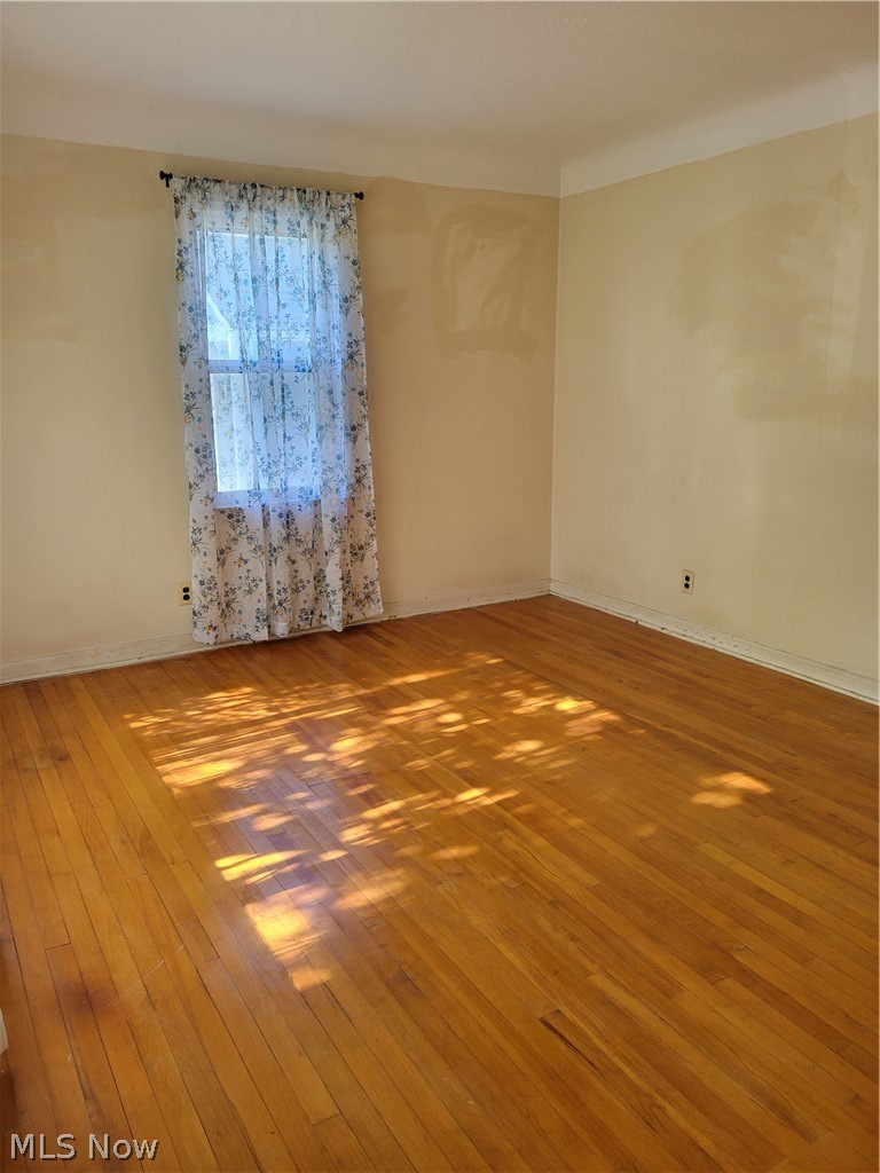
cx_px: 440
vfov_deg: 67.3
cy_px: 586
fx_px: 881
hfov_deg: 53.1
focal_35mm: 26
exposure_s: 1/120
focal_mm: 5.4
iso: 200
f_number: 1.8
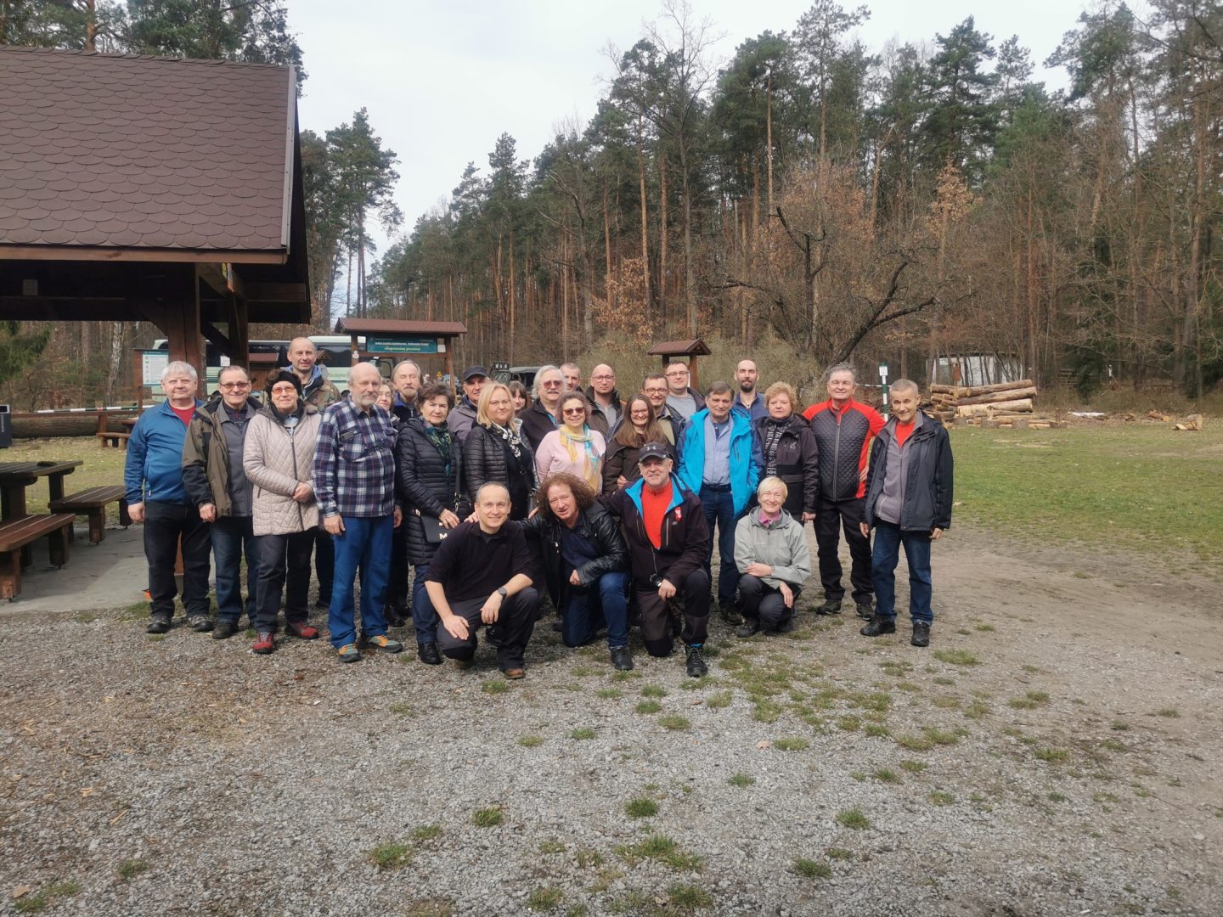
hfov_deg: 65.3
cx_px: 612
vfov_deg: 51.4
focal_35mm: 27
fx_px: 954
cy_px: 458
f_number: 1.6
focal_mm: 5.56
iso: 50
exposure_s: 1/2033
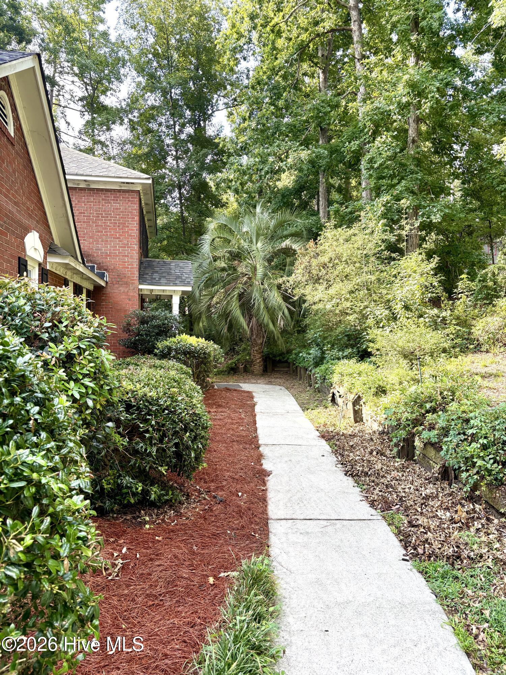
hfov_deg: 53.1
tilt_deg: +2.1
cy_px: 338
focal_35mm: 26
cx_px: 253
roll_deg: -0.9
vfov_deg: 67.3
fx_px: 507
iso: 64
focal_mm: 5.96
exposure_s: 1/596
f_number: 1.6
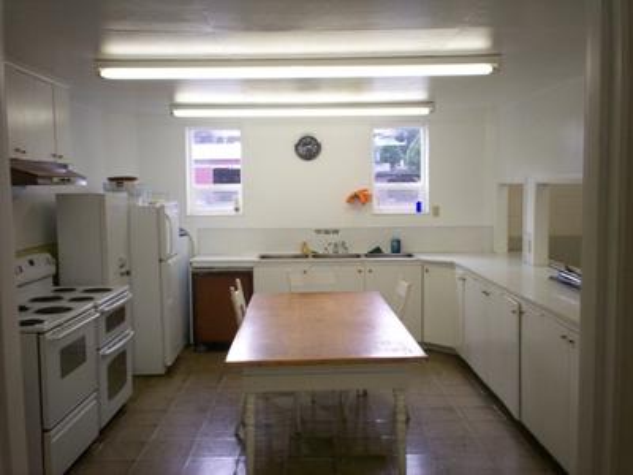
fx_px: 658
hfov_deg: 51.4
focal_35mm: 36
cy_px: 238
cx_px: 316
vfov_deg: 39.7
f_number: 4.5
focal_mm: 6
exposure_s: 1/47.5
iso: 140
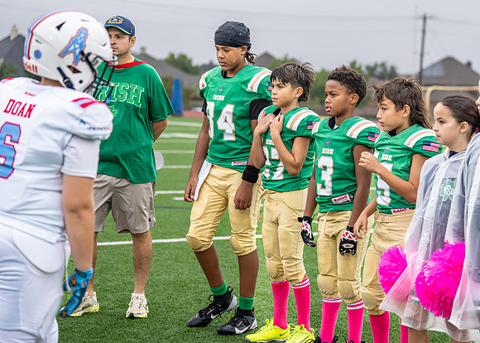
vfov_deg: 15.9
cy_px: 138
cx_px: 312
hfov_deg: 22.1
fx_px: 1225
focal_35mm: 90
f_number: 2.8
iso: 200
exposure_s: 1/500
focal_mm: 70
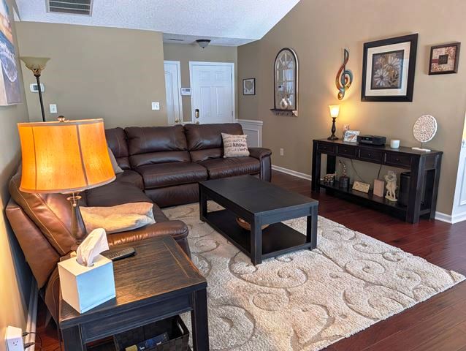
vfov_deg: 56.9
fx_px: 323
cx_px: 233
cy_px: 176
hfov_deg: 71.5
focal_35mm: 24
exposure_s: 1/120
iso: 20
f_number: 1.68
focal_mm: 6.9
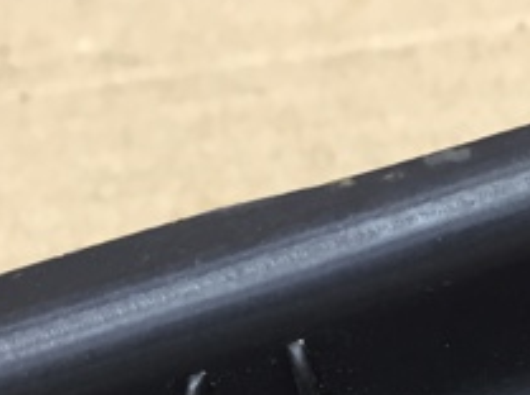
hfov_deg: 21.7
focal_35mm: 89
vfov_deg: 15.5
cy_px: 549
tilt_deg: -54.2
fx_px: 1360
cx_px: 454
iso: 125
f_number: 2.2
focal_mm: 4.15
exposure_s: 1/33
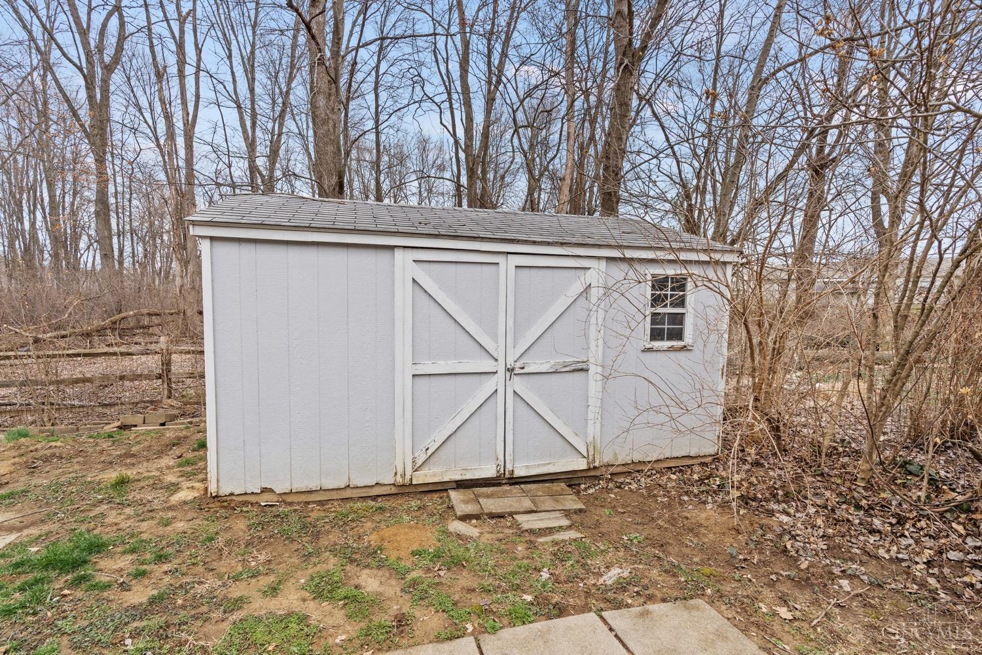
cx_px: 491
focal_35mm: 16
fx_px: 436
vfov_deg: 73.7
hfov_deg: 96.7
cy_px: 328
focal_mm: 16
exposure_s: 1/20
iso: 200
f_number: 9
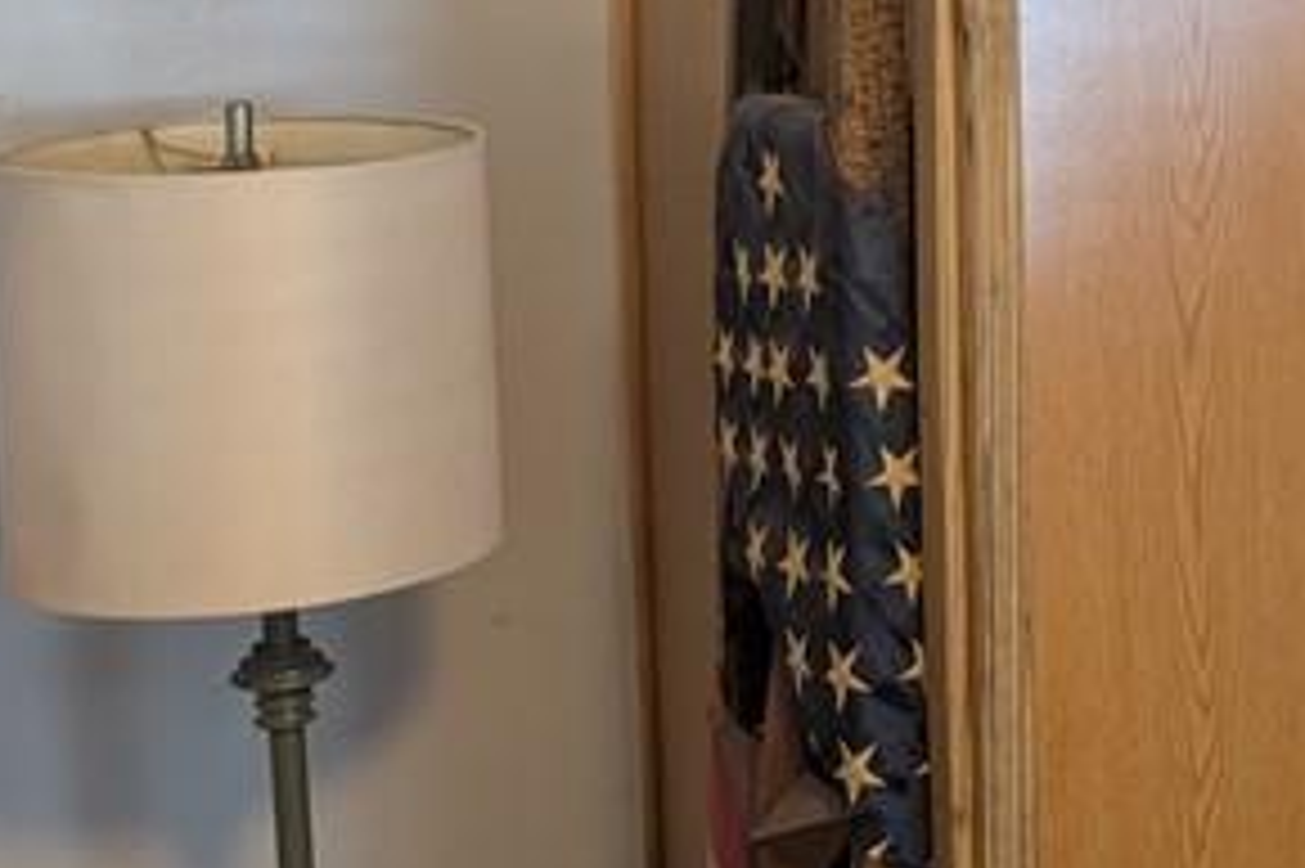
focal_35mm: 88
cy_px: 22
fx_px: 3188
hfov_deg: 21.0
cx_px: 1708
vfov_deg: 15.3
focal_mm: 6.9
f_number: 1.68
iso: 442
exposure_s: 1/30
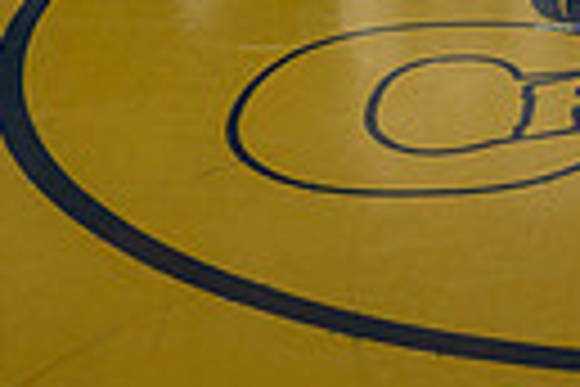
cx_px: 751
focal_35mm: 113
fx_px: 1820
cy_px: -432
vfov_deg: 10.9
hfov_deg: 17.1
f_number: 8
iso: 125
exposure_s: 1/160
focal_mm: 24
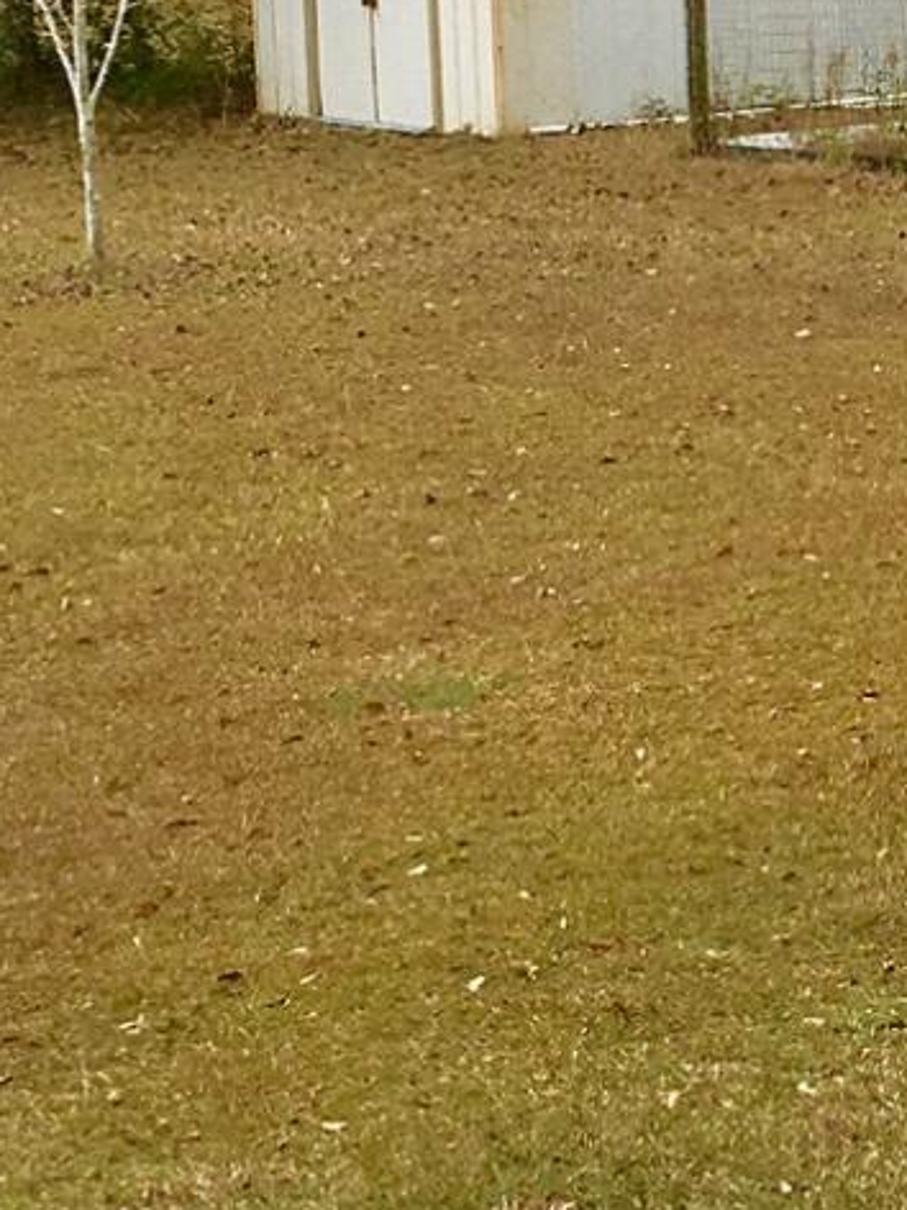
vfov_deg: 15.8
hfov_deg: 11.3
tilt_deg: -4.9
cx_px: 1545
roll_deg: +2.2
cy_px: 46
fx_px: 4297
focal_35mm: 123
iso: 25
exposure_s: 1/1183
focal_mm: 4.15
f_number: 2.2
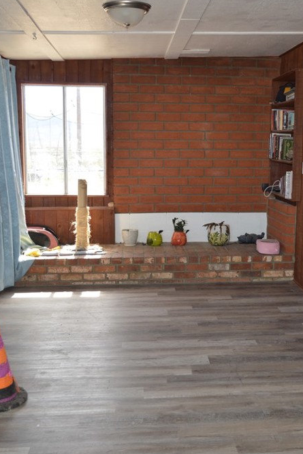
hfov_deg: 29.0
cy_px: 227
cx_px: 204
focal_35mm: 46
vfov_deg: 42.7
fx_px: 580
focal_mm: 20
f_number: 4
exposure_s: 1/125
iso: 110
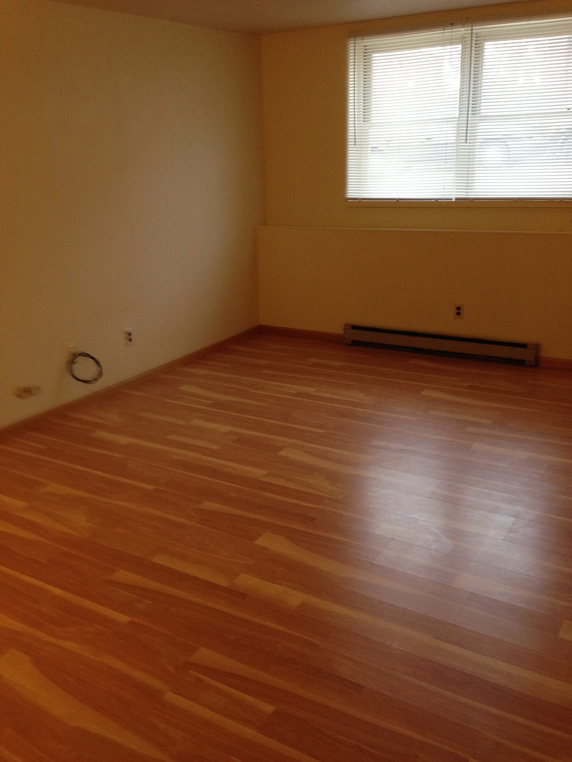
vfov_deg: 55.4
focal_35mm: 33
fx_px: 727
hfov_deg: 42.9
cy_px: 381
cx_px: 286
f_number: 2.4
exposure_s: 1/20
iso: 160
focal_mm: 4.12
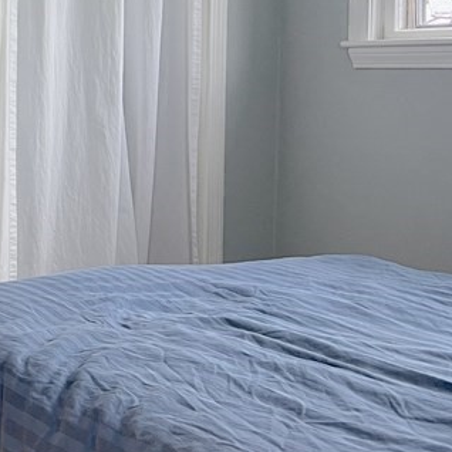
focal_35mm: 74
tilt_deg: +0.3
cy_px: 60
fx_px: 1093
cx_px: -195
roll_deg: -1.0
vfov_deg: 22.9
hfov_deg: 20.5
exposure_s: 1/60
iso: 125
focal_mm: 5.7
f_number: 1.5
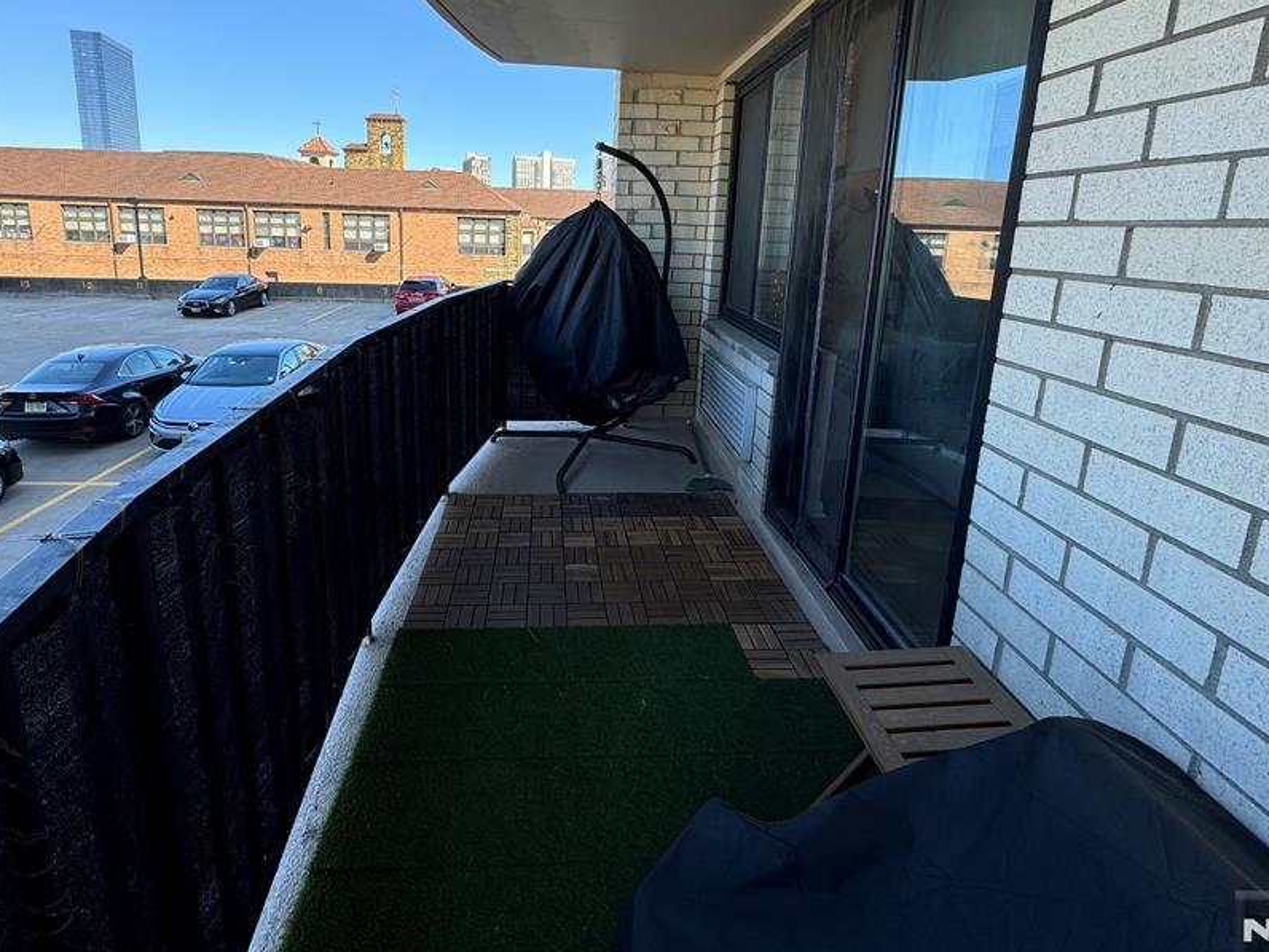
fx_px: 660
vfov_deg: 70.4
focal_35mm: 18
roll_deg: -2.4
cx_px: 580
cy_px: 356
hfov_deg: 87.6
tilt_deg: -11.9
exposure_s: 1/260
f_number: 2.2
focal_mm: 2.22
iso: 40
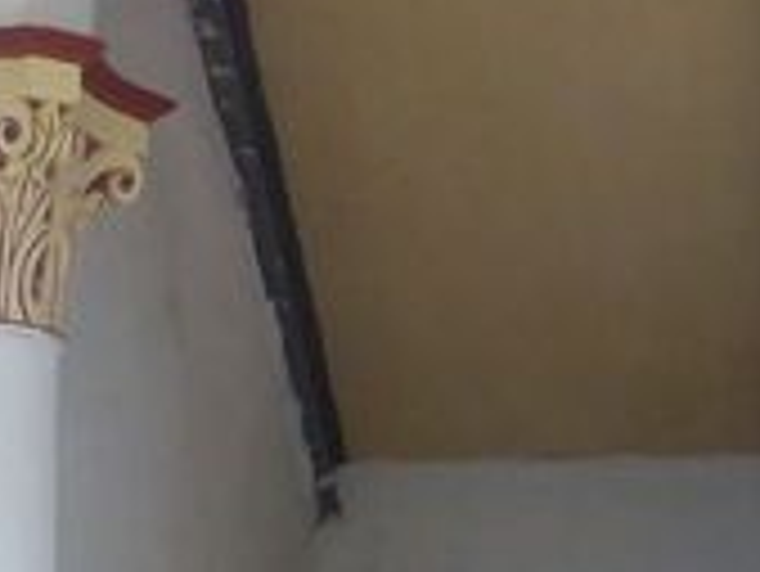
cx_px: 913
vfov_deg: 12.6
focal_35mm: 118
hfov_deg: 16.0
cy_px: 356
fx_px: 2593
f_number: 3.3
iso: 400
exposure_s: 1/25
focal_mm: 4.3
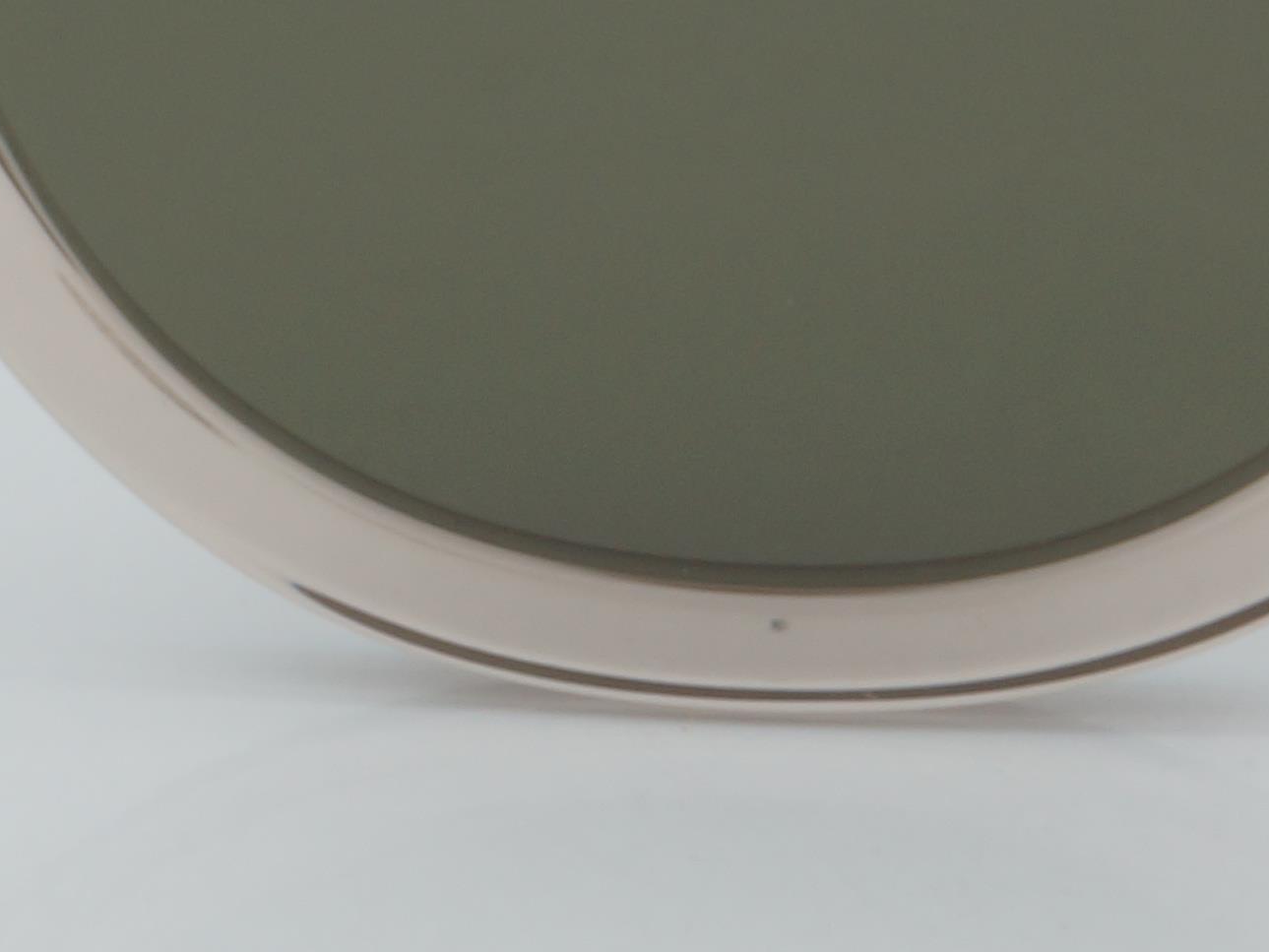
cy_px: -410
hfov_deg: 5.3
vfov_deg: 4.0
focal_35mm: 369
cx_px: -559
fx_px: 13537
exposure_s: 1/3
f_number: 32
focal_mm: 55
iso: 100
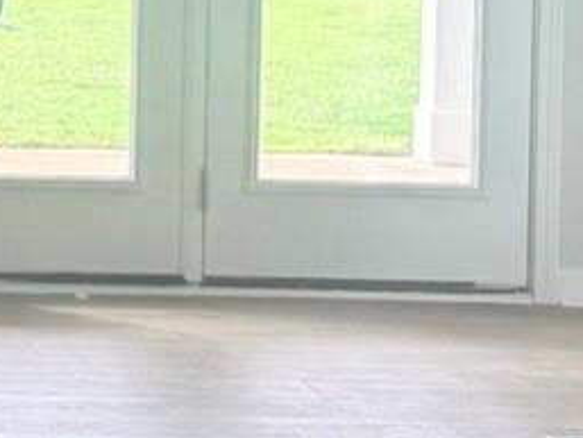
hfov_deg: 9.8
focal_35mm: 191
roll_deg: -1.5
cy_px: -229
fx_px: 3218
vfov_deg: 7.6
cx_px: -488
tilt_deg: -2.9
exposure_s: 1/360
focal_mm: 6.76
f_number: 1.78
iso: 100
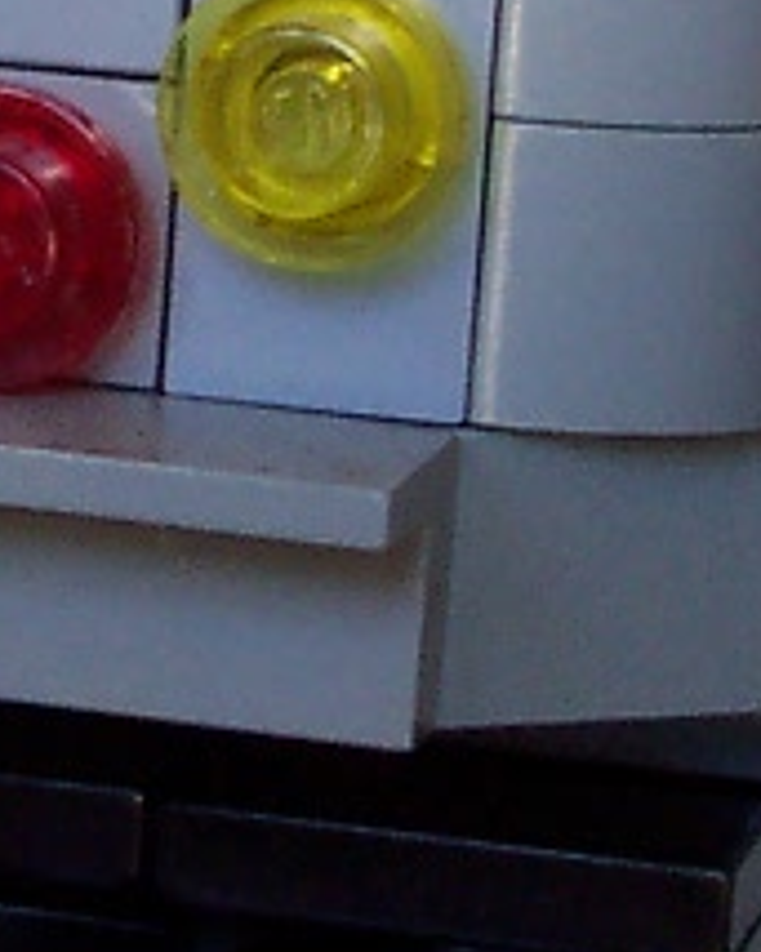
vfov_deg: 7.7
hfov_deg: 6.1
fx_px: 7100
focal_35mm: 252
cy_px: 156
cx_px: -182
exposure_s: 1/45
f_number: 3
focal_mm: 7
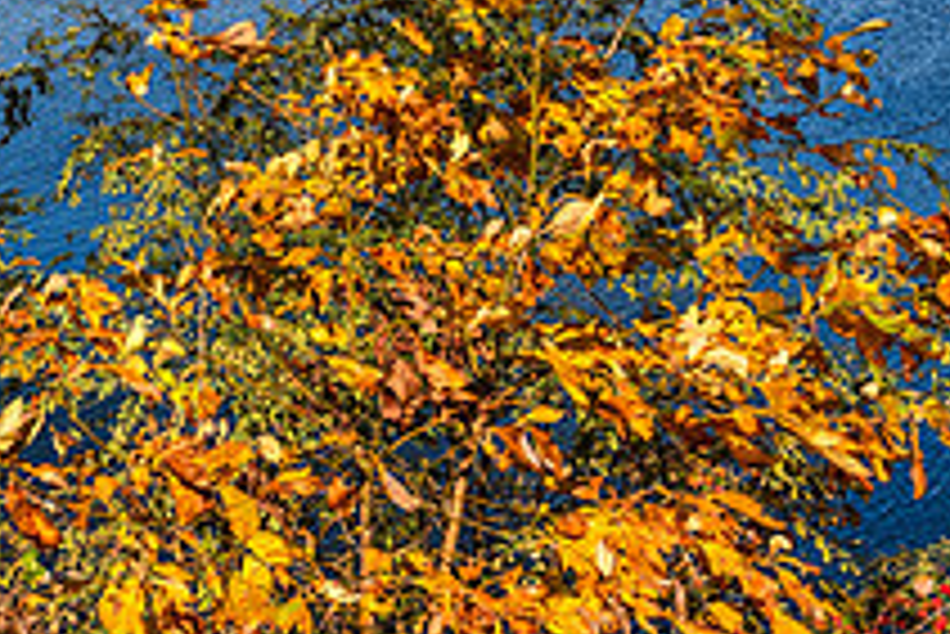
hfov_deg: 22.2
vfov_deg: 15.1
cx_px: -23
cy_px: -70
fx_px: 2324
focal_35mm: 88
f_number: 8
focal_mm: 32
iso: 64
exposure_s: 1/160
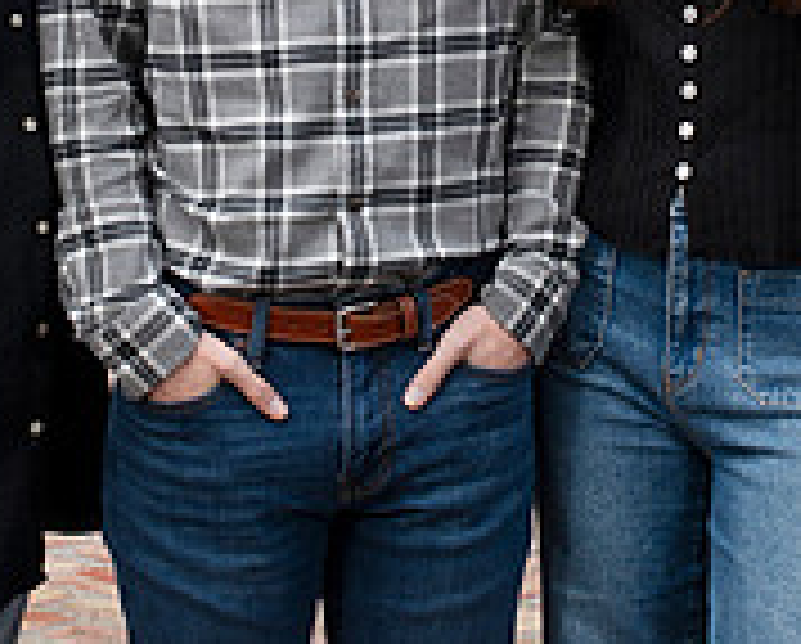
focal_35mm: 166
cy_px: 0
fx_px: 3942
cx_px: 368
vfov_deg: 9.3
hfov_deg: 11.6
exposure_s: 1/200
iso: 200
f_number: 6.3
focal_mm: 50
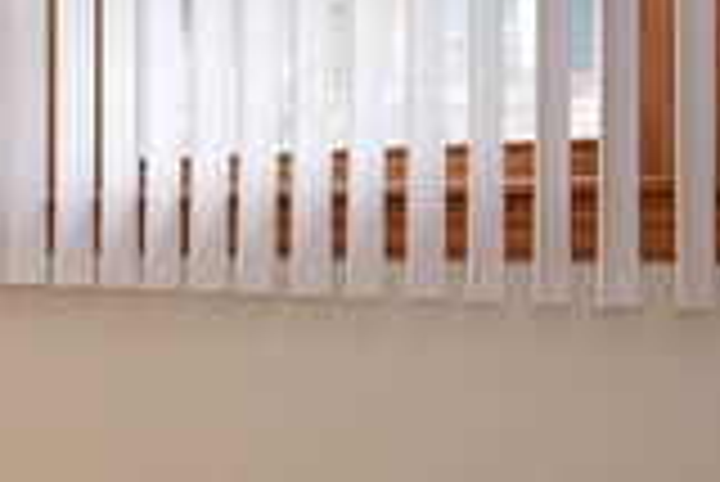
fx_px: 1441
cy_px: 236
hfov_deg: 20.6
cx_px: -544
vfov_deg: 19.0
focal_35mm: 72
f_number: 6.3
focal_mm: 12
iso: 500
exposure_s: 1/125
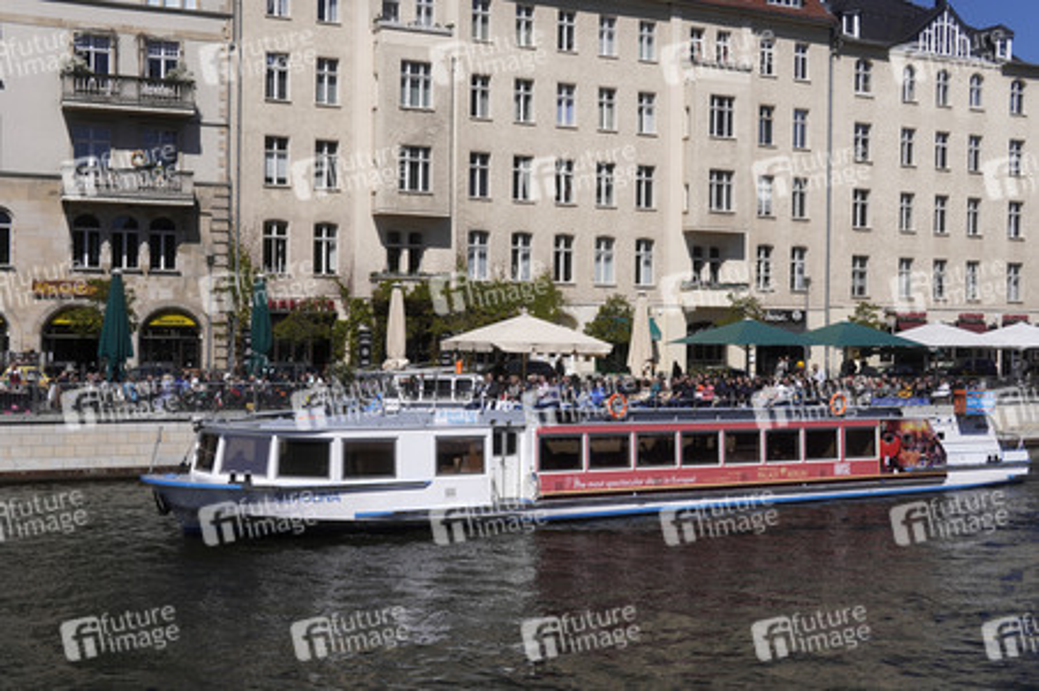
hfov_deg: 43.6
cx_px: 520
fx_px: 1298
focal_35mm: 45
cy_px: 346
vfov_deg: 29.8
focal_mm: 30
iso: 160
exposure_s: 1/1000
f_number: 8
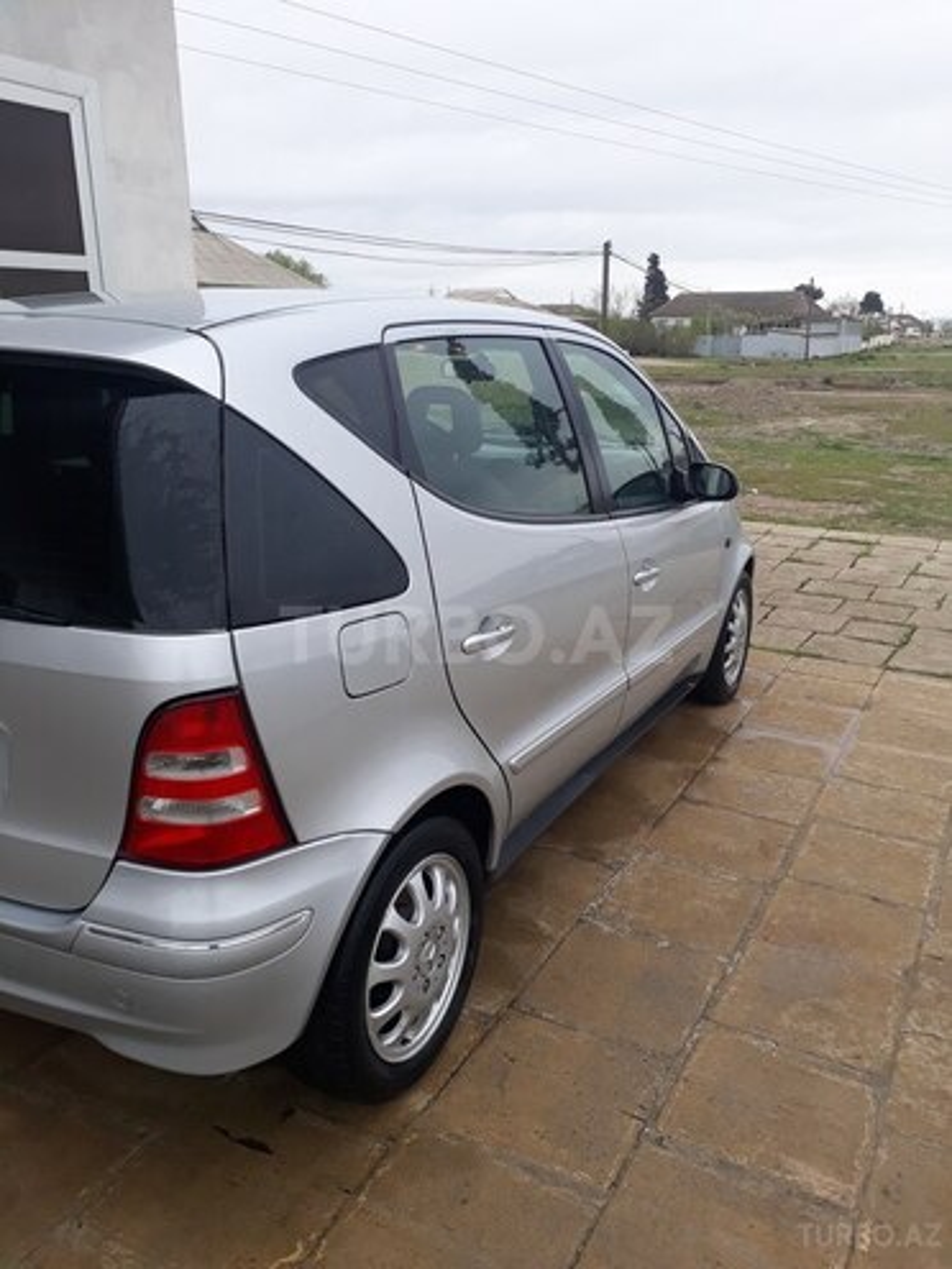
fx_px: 990
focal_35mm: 27
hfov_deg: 51.4
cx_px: 476
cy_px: 634
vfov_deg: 65.3
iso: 40
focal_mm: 3.6
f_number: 1.9
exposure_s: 1/493
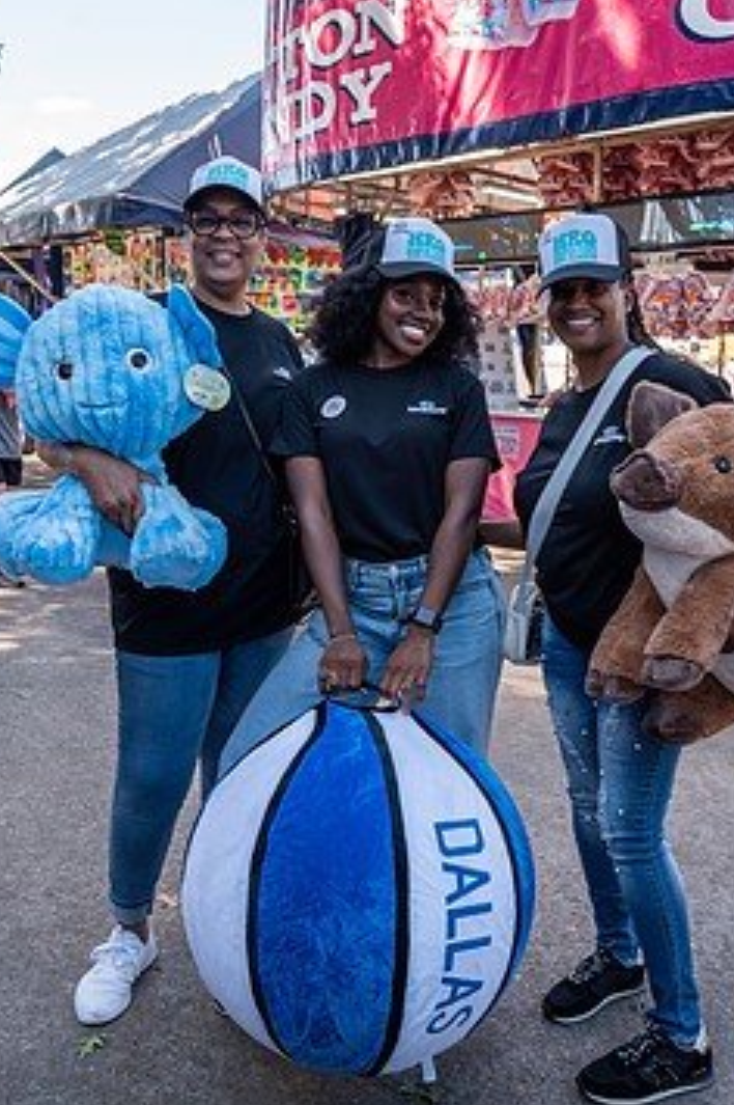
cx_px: 417
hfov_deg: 39.8
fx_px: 1011
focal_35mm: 33
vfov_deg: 57.1
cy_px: 486
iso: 100
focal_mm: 26
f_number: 5.6
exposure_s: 1/60
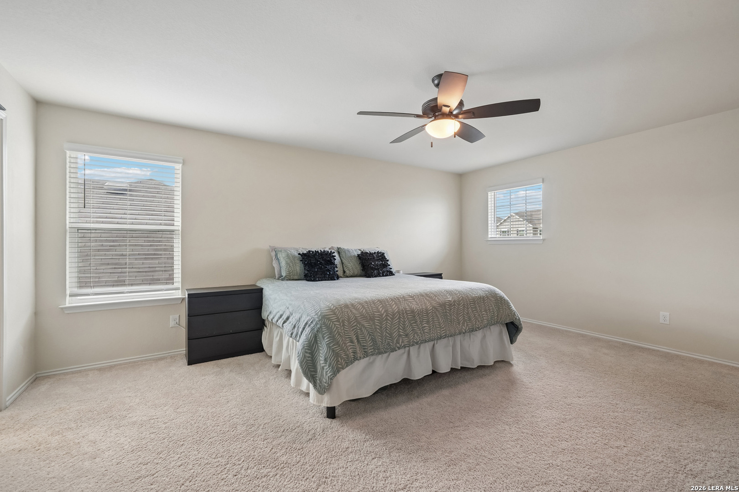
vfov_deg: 77.3
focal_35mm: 15
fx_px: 308
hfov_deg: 100.4
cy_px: 246
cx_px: 370
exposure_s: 1/30
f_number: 8
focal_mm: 15
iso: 800
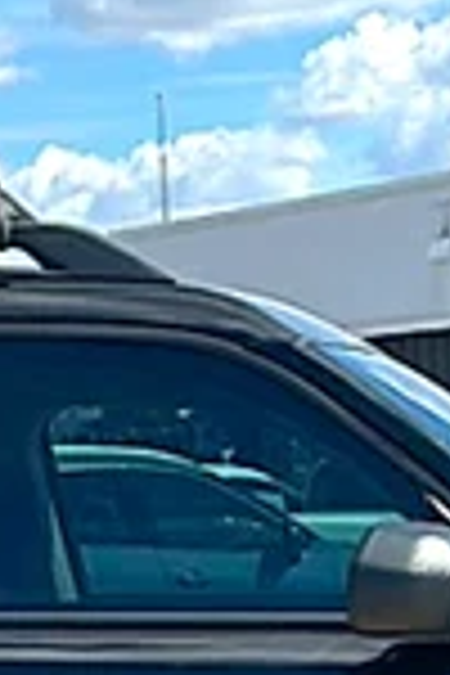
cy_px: 799
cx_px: 148
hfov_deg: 11.3
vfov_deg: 16.3
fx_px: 2269
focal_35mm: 121
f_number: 1.78
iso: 80
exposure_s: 1/4808
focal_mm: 6.86
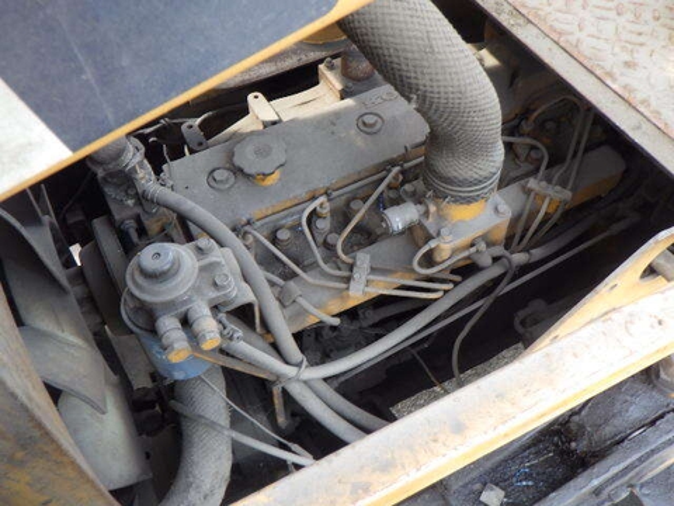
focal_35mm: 34
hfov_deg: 54.0
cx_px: 337
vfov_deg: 41.8
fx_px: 662
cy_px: 253
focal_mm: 6.1
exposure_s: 1/50
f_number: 3.8
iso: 160
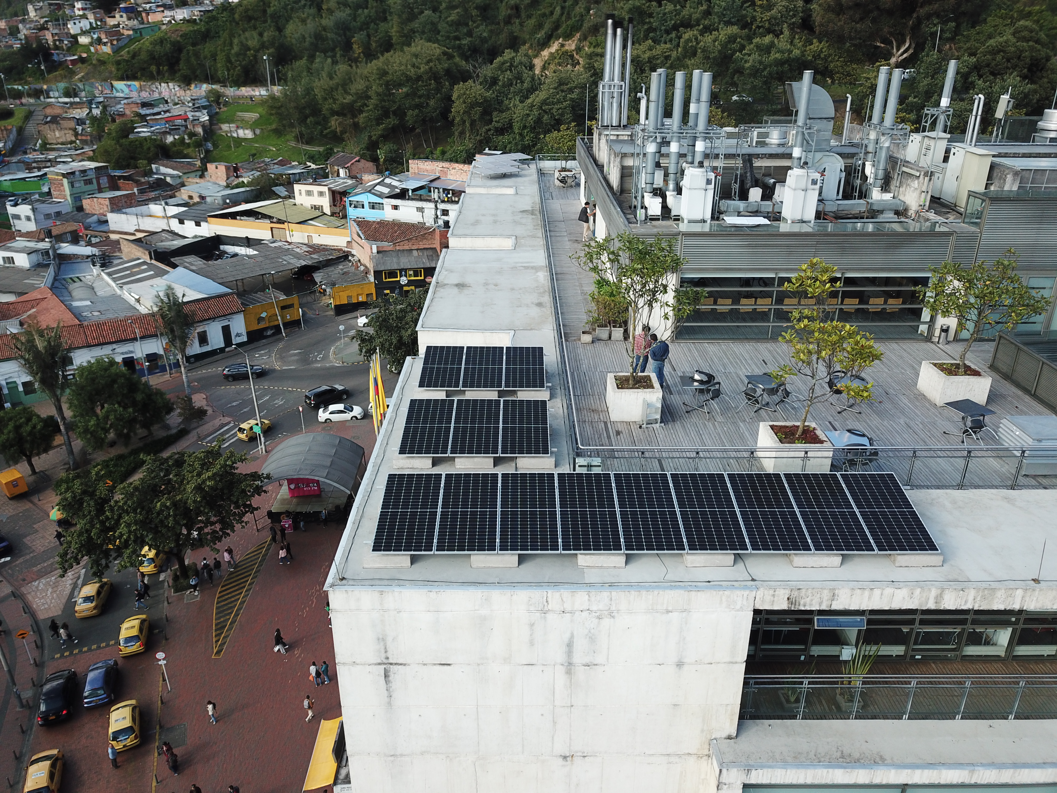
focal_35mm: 26
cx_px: 528
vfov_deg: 53.1
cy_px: 396
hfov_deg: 67.3
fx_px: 794
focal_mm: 4.73
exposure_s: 1/455
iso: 100
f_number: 2.2
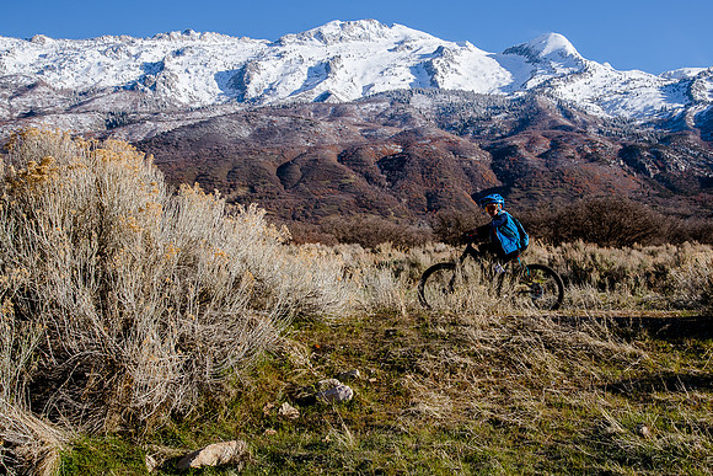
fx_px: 1084
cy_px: 209
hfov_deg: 36.4
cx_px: 404
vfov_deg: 24.7
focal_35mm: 55
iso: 250
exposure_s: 1/400
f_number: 10
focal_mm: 48
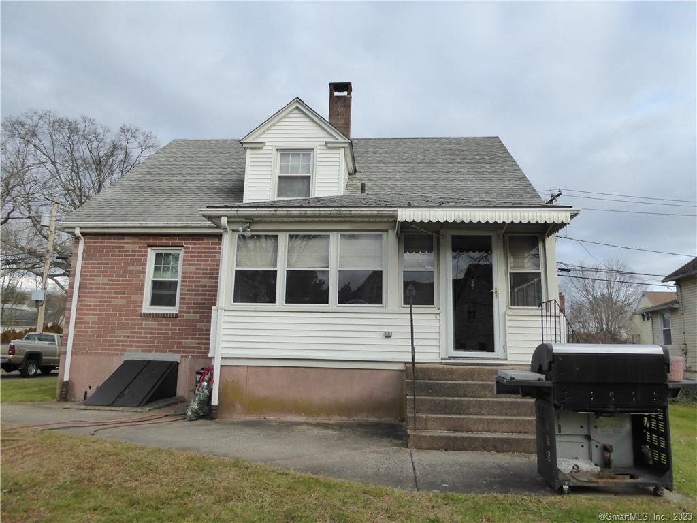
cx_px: 348
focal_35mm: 25
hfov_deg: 69.4
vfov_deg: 54.9
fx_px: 503
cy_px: 262
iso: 200
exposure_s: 1/500
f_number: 3.3
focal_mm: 4.3
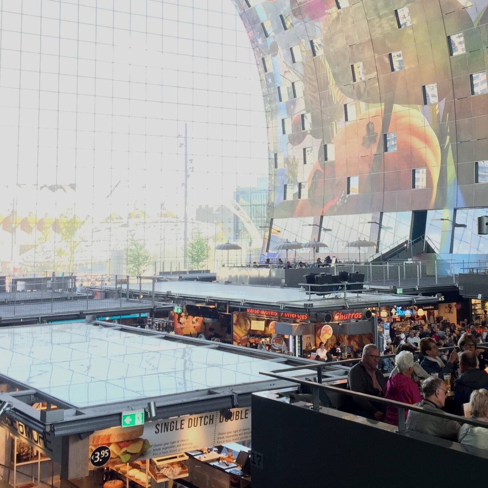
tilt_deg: +6.8
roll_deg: +1.4
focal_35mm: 49
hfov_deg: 34.4
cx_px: 315
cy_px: 140
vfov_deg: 34.2
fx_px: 782
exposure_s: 1/100
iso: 50
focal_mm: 4.15
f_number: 2.2
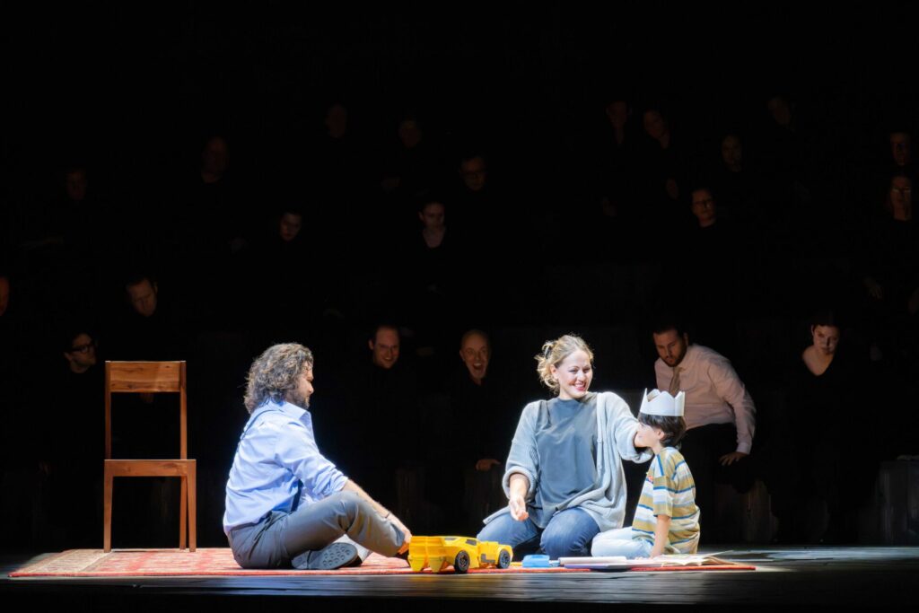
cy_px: 306
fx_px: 3191
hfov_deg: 16.4
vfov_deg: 11.0
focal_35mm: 125
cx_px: 460
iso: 5000
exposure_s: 1/200
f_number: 6.3
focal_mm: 125
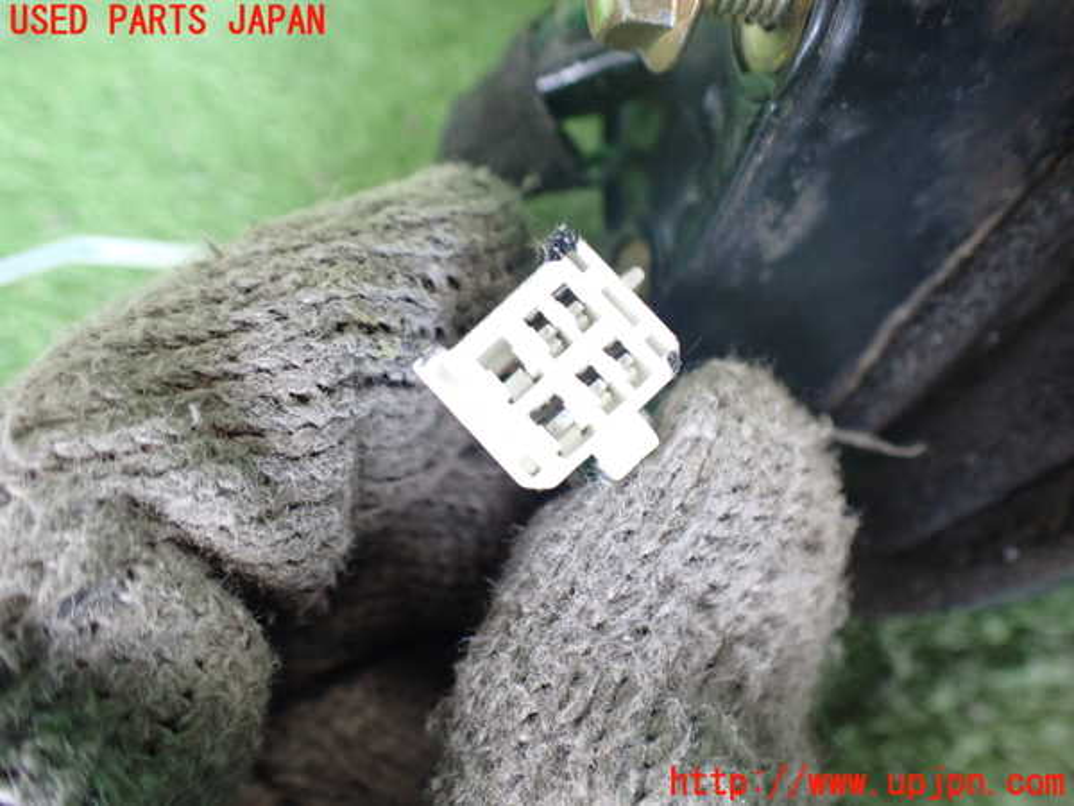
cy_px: 403
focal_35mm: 30
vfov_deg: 46.8
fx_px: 931
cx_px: 537
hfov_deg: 60.0
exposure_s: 1/50
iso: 800
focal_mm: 5.4
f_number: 2.3
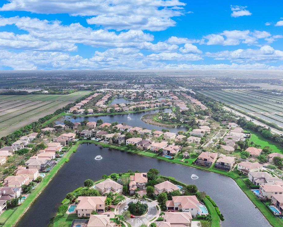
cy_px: 111
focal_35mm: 26
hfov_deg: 66.0
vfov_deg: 54.9
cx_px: 140
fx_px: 218
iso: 100
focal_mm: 4.39
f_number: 2.8
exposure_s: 1/2000
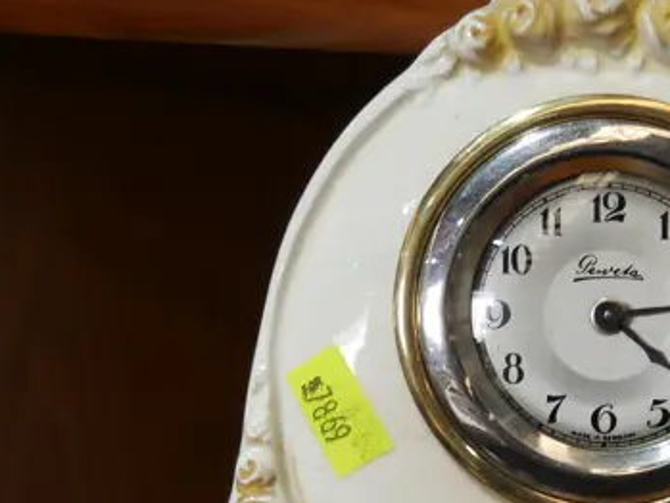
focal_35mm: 94
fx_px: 1820
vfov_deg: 15.1
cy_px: 638
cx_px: 747
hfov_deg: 19.9
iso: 200
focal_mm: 16
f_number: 3.6
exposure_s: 1/60
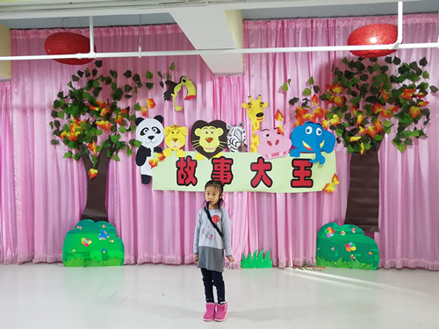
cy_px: 164
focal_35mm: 33
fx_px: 419
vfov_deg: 42.9
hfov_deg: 55.4
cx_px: 220
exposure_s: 1/50
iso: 160
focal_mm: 3.83
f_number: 1.8
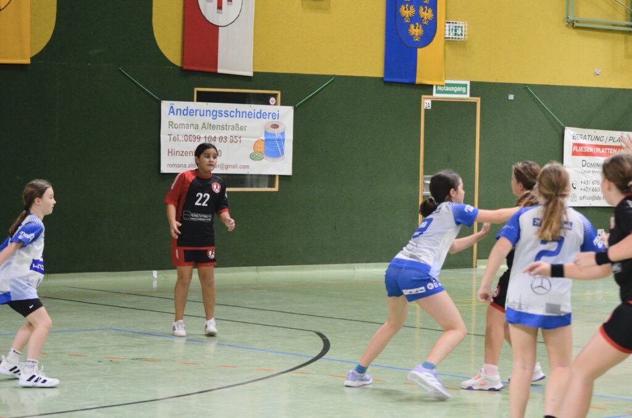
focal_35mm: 90
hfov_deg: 22.7
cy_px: 209
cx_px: 316
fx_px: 1577
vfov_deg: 15.1
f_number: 4.2
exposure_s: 1/200
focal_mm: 60
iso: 1600
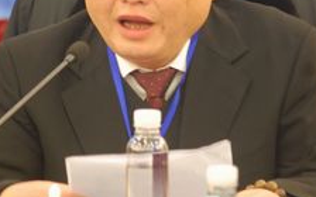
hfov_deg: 5.9
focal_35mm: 357
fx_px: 3076
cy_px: 77
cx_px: 144
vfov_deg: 3.7
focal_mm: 105
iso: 800
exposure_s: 1/5
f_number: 4.8
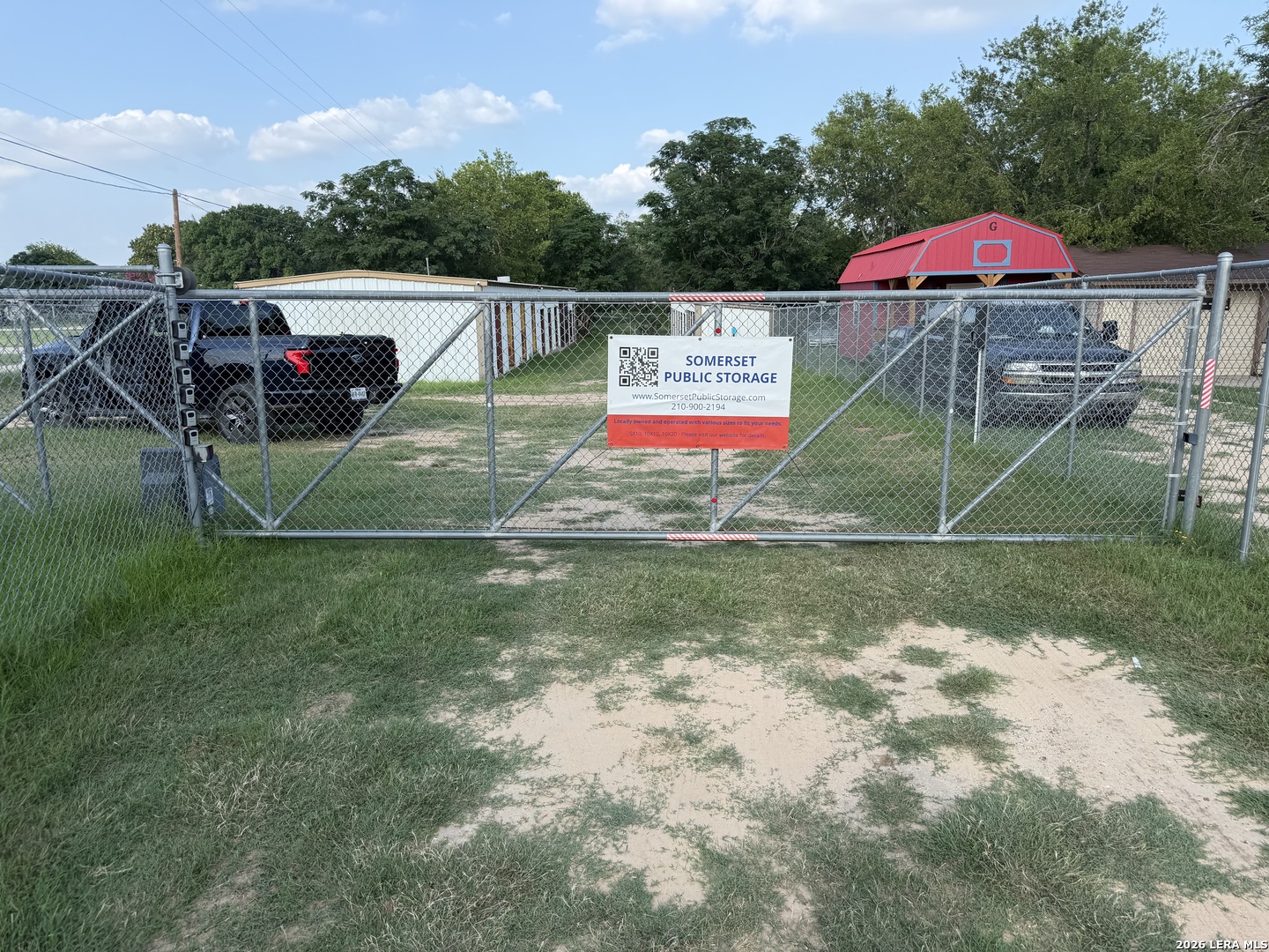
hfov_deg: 71.6
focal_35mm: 24
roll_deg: +1.4
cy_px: 476
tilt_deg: -12.5
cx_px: 634
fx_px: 880
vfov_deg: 56.8
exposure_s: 1/1727
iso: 80
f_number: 1.78
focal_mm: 6.76
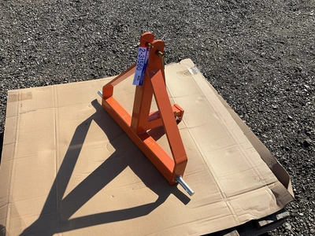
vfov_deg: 48.2
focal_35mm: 29
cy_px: 118
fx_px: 264
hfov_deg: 61.7
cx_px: 158
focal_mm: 3
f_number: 1.8
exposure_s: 1/2427
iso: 25
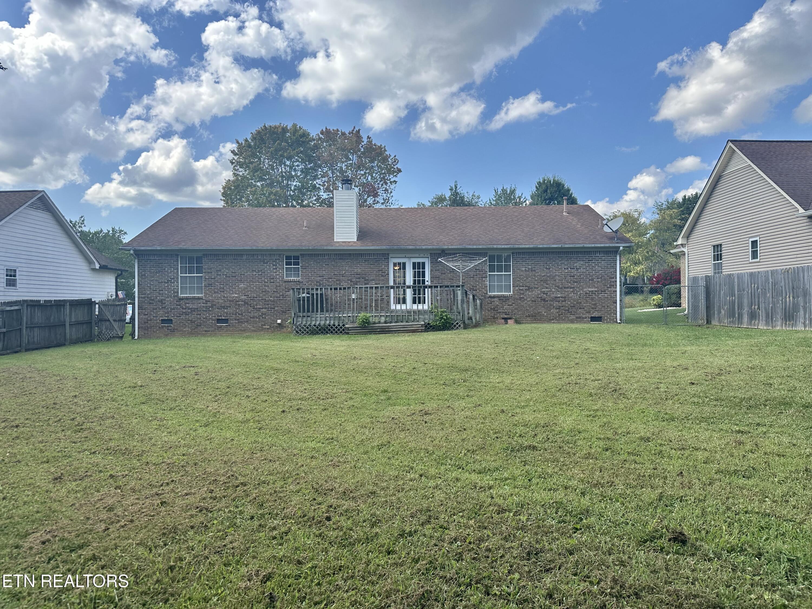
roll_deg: -0.1
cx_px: 406
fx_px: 563
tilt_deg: +1.9
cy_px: 304
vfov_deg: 56.8
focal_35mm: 24
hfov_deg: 71.6
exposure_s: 1/2809
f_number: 1.78
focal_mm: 6.86
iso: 80
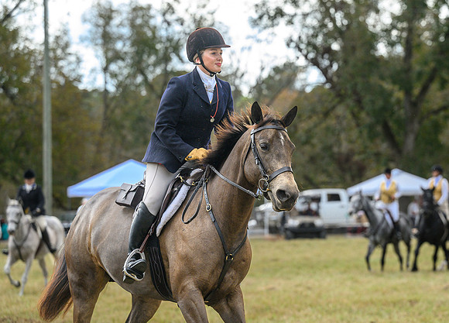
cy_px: 173
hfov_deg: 13.3
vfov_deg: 9.6
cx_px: 267
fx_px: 1927
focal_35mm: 151
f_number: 3.5
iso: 640
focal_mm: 110
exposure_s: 1/1000
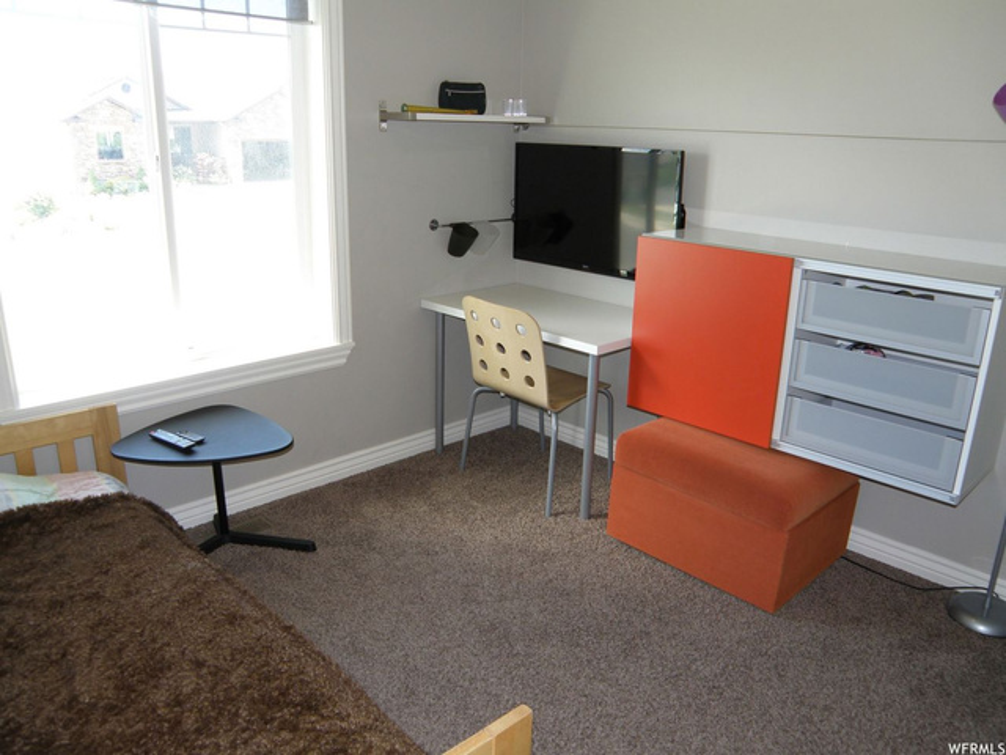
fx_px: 756
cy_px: 378
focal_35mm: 26
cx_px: 503
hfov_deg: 67.3
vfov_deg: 53.1
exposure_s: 1/40
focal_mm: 4.6
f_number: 2.8
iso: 80
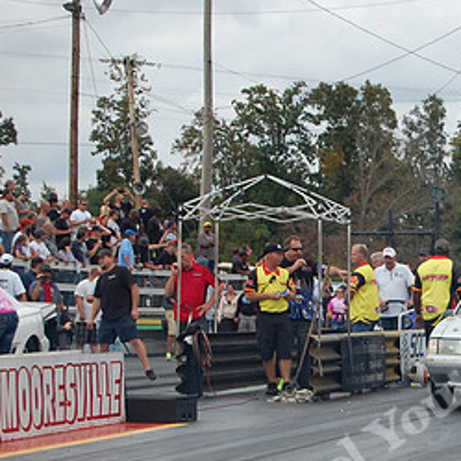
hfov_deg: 10.6
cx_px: 535
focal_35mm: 163
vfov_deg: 10.7
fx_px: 2456
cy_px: 348
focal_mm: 55
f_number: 5.6
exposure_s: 1/800
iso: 400
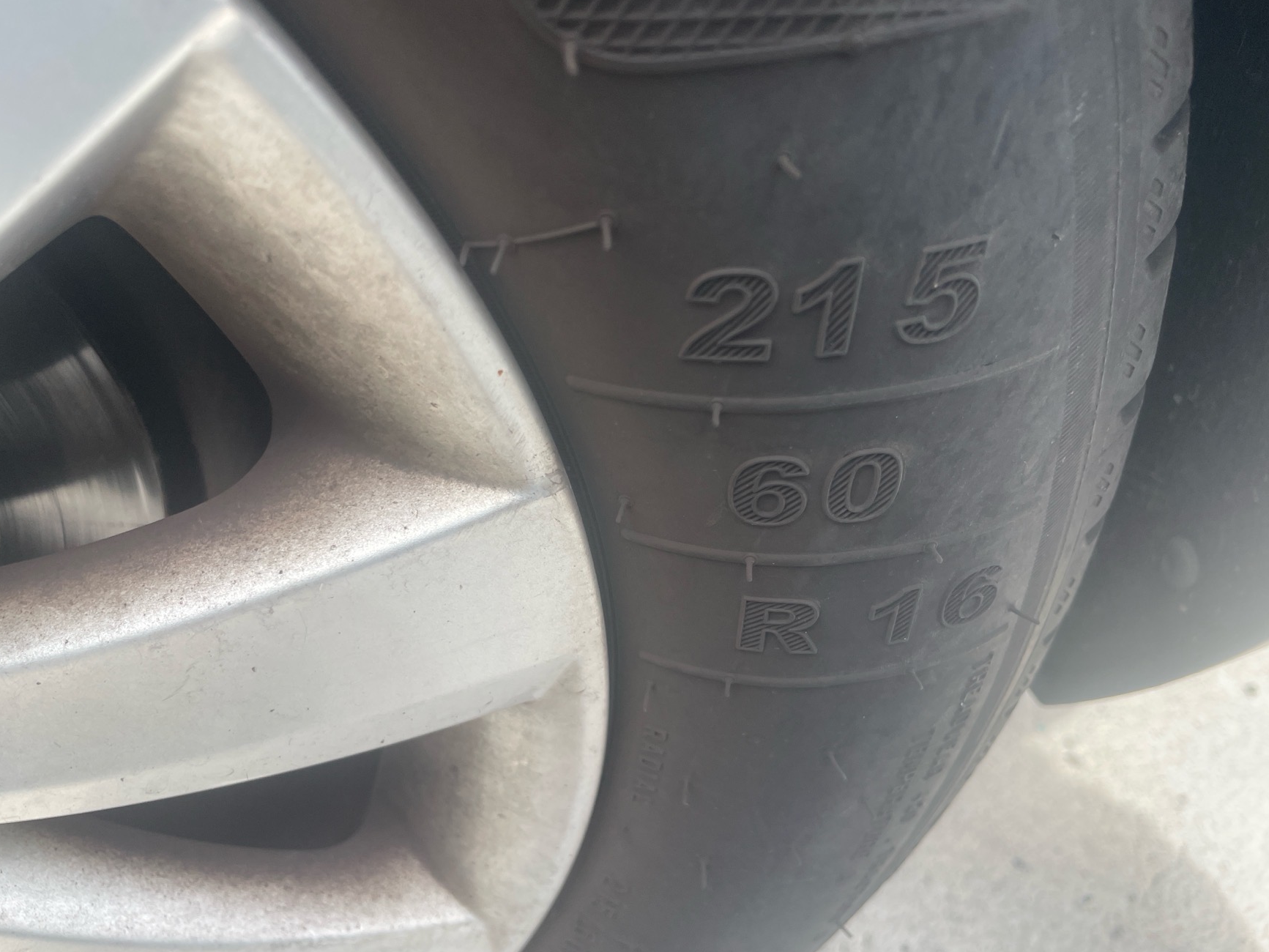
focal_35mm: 27
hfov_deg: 65.3
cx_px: 628
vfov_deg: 51.4
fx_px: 990
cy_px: 487
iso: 32
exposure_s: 1/558
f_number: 1.6
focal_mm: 4.2
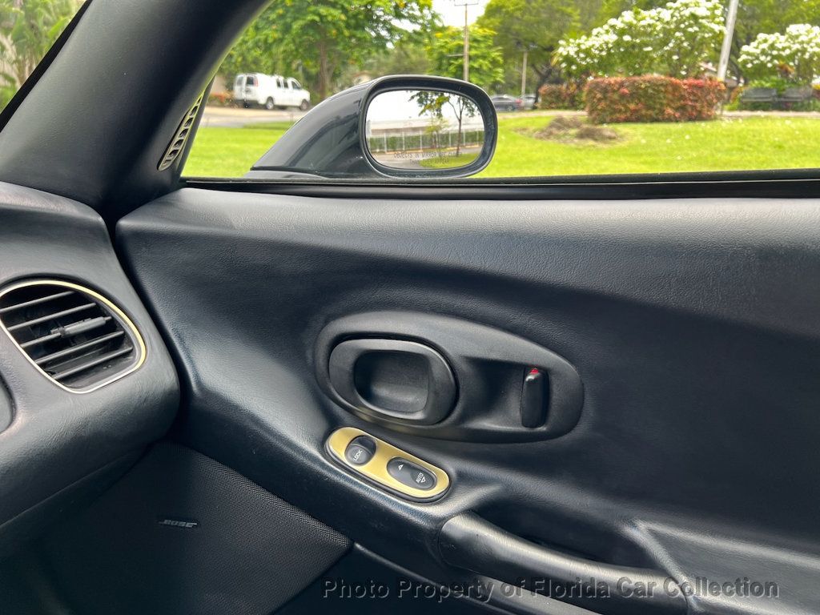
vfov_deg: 53.1
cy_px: 308
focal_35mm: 26
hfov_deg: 67.3
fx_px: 616
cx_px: 410
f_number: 1.5
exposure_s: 1/145
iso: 32
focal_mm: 5.7
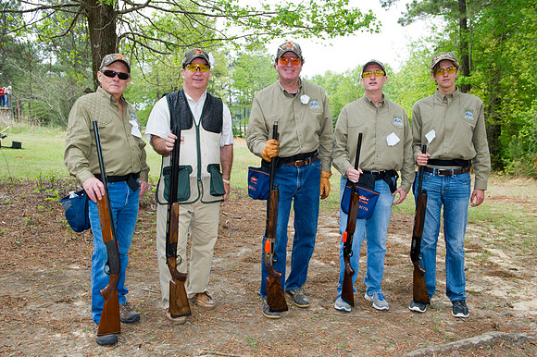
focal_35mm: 32
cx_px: 268
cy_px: 178
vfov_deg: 41.1
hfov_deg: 58.7
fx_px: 477
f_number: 6.3
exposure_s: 1/250
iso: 400
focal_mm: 32
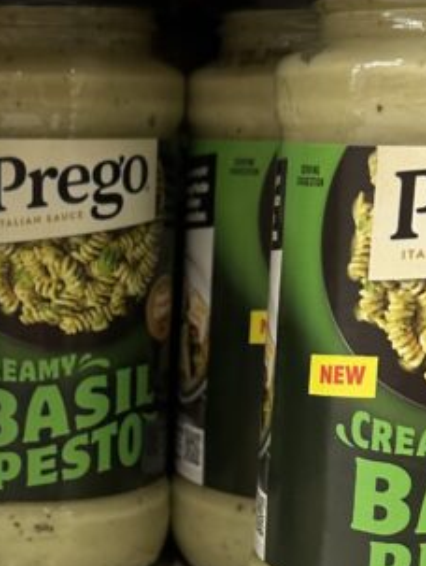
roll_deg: +0.6
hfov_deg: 17.9
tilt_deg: -16.4
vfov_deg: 23.6
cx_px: 17
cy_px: 486
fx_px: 1326
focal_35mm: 81
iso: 200
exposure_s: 1/62
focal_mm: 6.86
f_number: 1.78
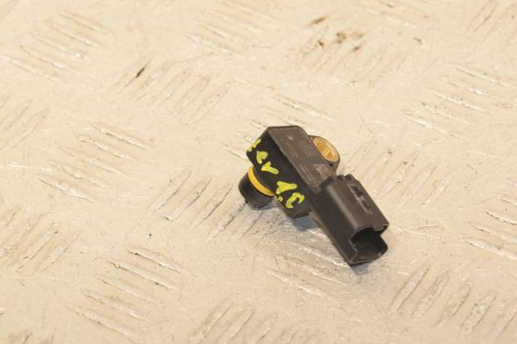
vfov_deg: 7.8
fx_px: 2526
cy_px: 160
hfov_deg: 11.7
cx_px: 250
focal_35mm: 176
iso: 1600
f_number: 8
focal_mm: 98
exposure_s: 1/200
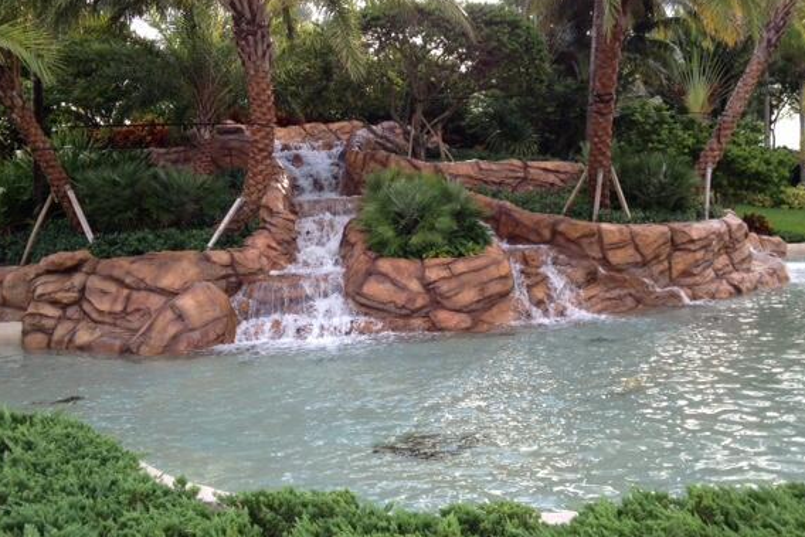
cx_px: 418
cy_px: 242
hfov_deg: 47.4
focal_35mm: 41
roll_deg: +3.0
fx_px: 917
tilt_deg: -6.2
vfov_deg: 32.6
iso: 50
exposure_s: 1/235
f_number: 2.4
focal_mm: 4.28
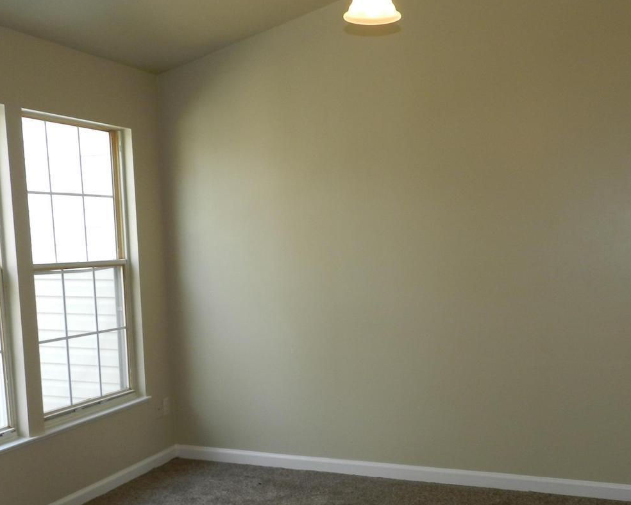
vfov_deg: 37.0
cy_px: 330
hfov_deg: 45.5
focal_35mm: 40
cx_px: 383
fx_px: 747
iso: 160
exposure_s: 1/60
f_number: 3.6
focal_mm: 5
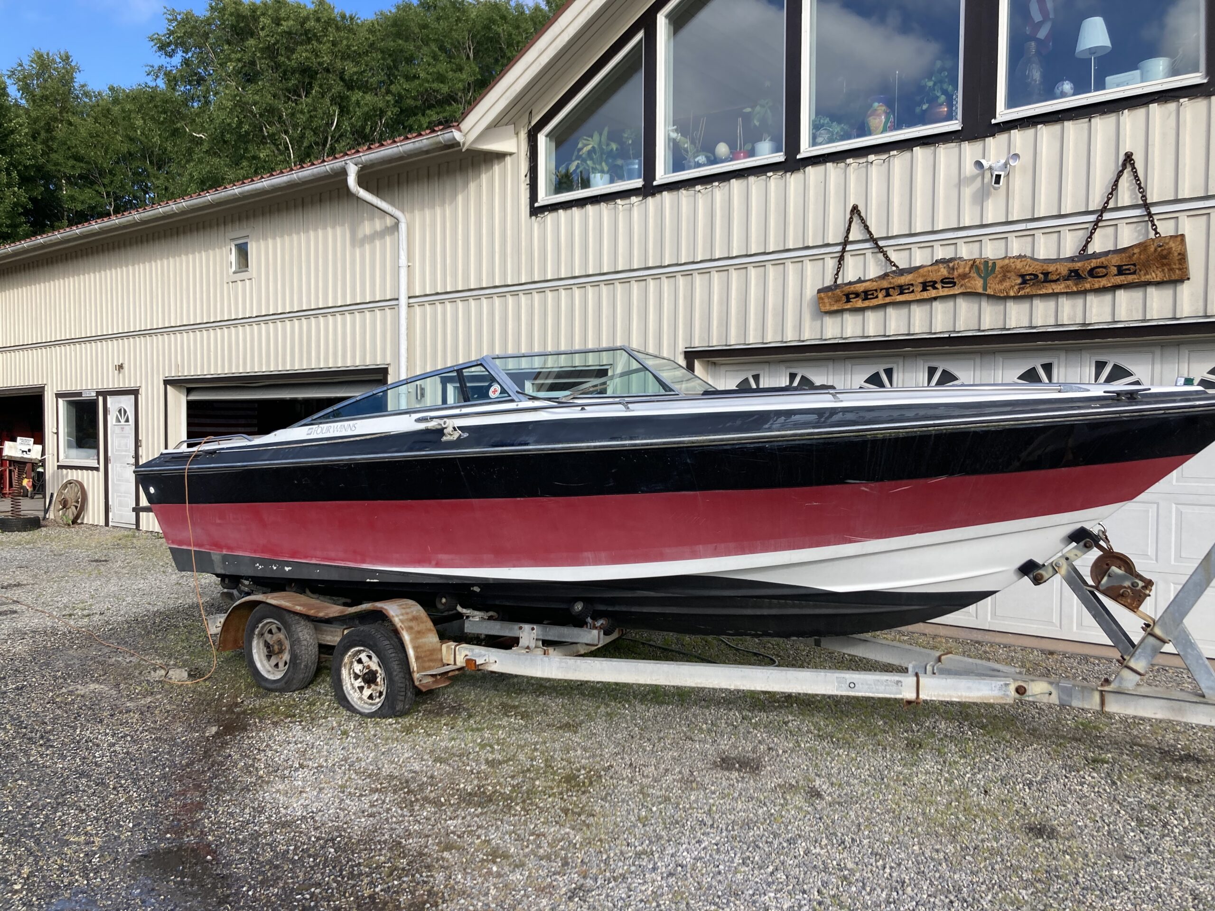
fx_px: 983
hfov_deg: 63.4
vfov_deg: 49.7
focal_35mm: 28
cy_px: 456
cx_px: 608
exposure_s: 1/1185
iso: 20
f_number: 1.8
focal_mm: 3.99
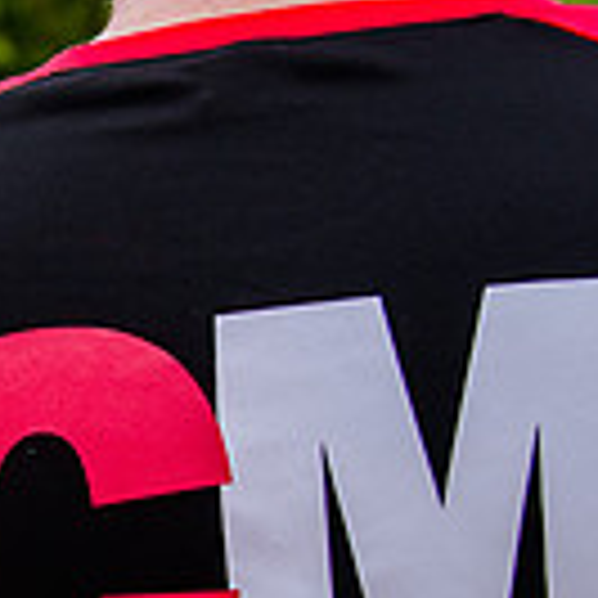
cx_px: -196
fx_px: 3733
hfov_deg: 9.0
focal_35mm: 191
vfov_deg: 9.1
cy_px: 435
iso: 200
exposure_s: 1/1000
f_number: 4.5
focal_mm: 32
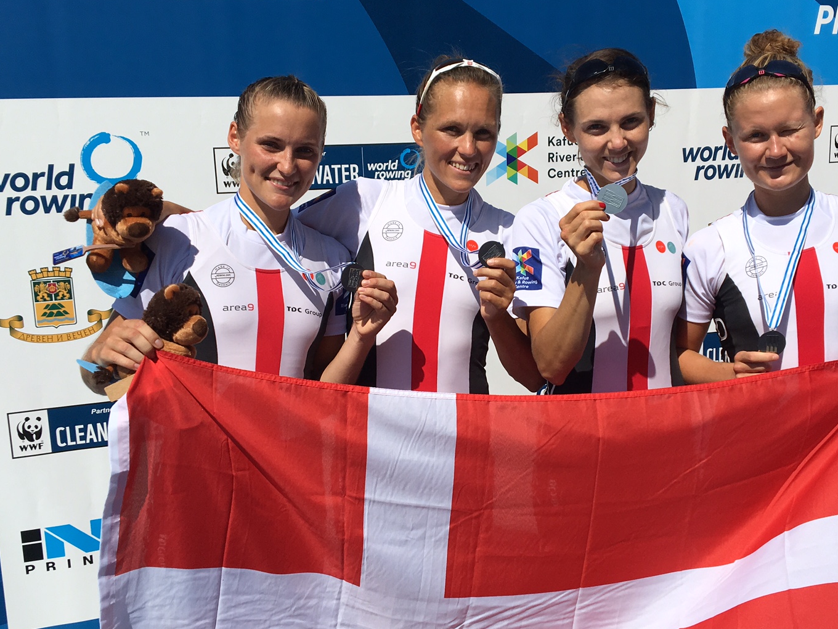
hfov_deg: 43.7
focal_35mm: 43
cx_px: 481
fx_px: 1041
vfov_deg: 33.6
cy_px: 311
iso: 25
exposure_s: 1/3663
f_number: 2.2
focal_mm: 4.15
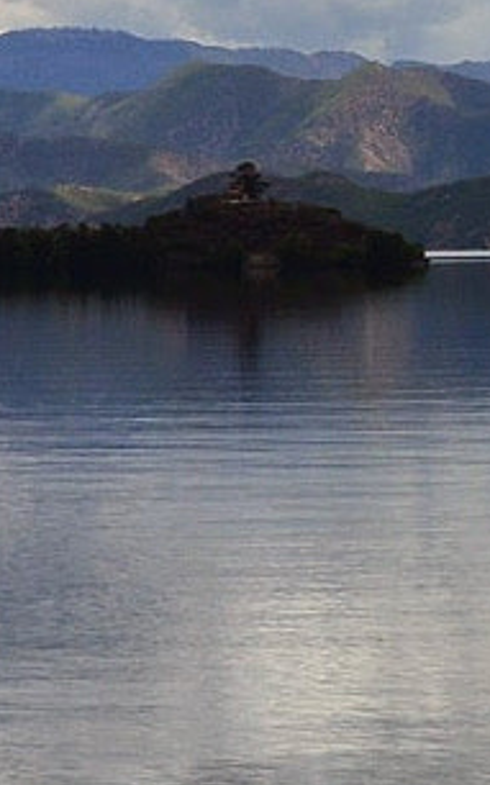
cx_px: -952
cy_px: 290
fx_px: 4448
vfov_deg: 10.1
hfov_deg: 5.9
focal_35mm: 208
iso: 360
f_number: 11
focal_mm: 26
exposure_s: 1/500
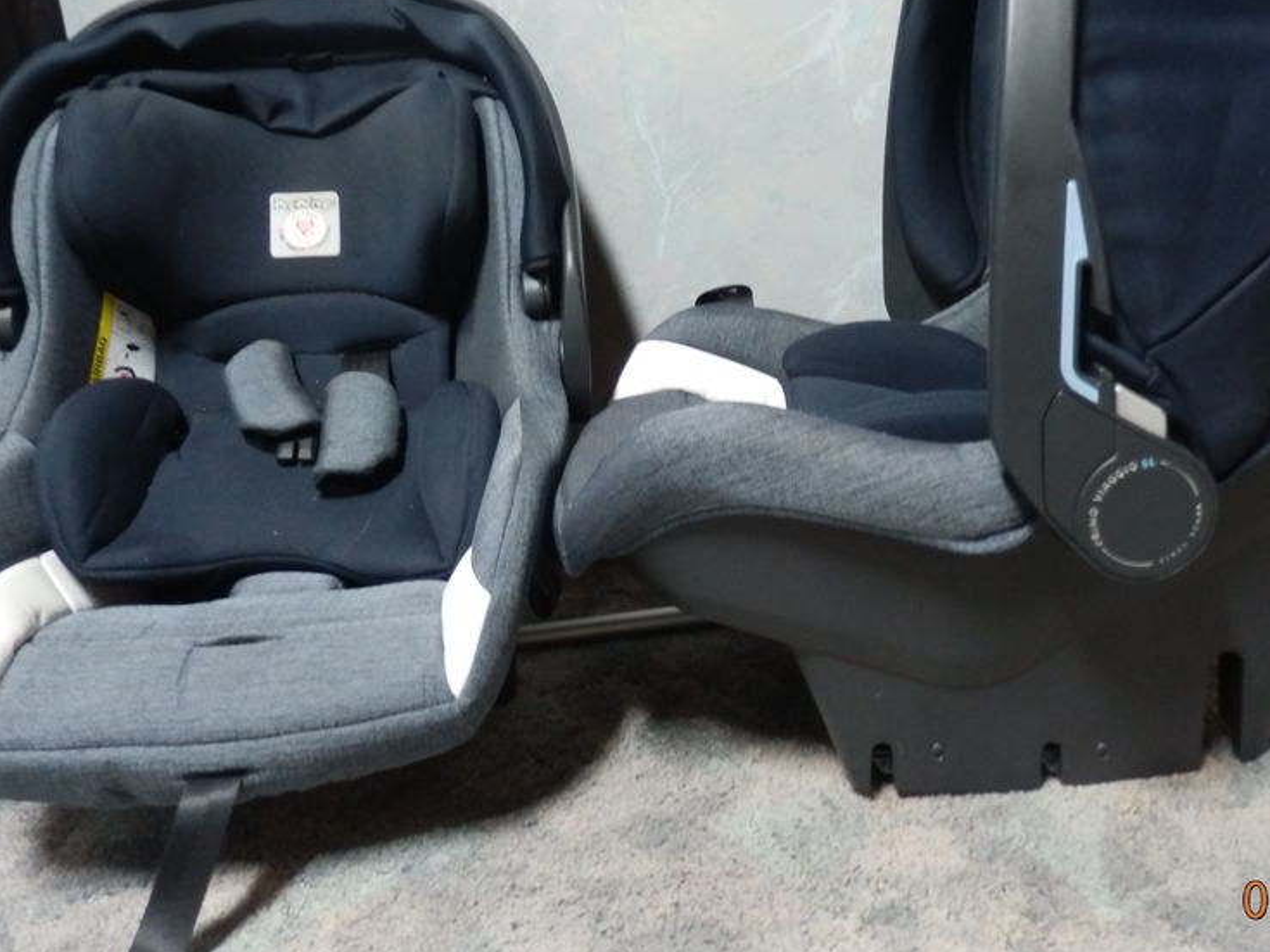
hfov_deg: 53.6
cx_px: 752
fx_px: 1247
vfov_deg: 41.6
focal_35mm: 34
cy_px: 390
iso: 400
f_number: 3
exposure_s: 1/4
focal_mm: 4.5
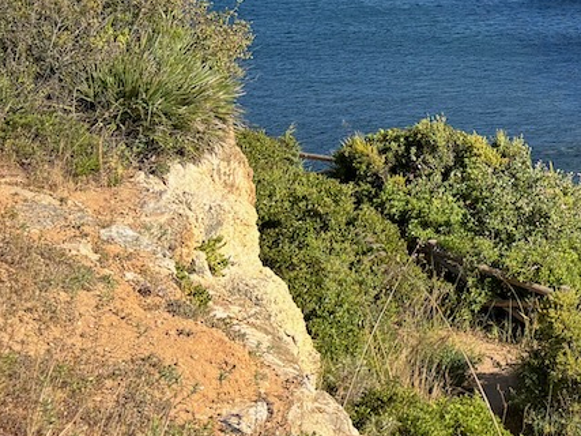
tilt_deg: -10.2
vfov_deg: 18.5
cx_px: 735
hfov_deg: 22.6
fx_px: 1309
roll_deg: +1.1
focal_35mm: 78
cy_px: 16
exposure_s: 1/2242
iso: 50
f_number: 1.6
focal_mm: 5.96
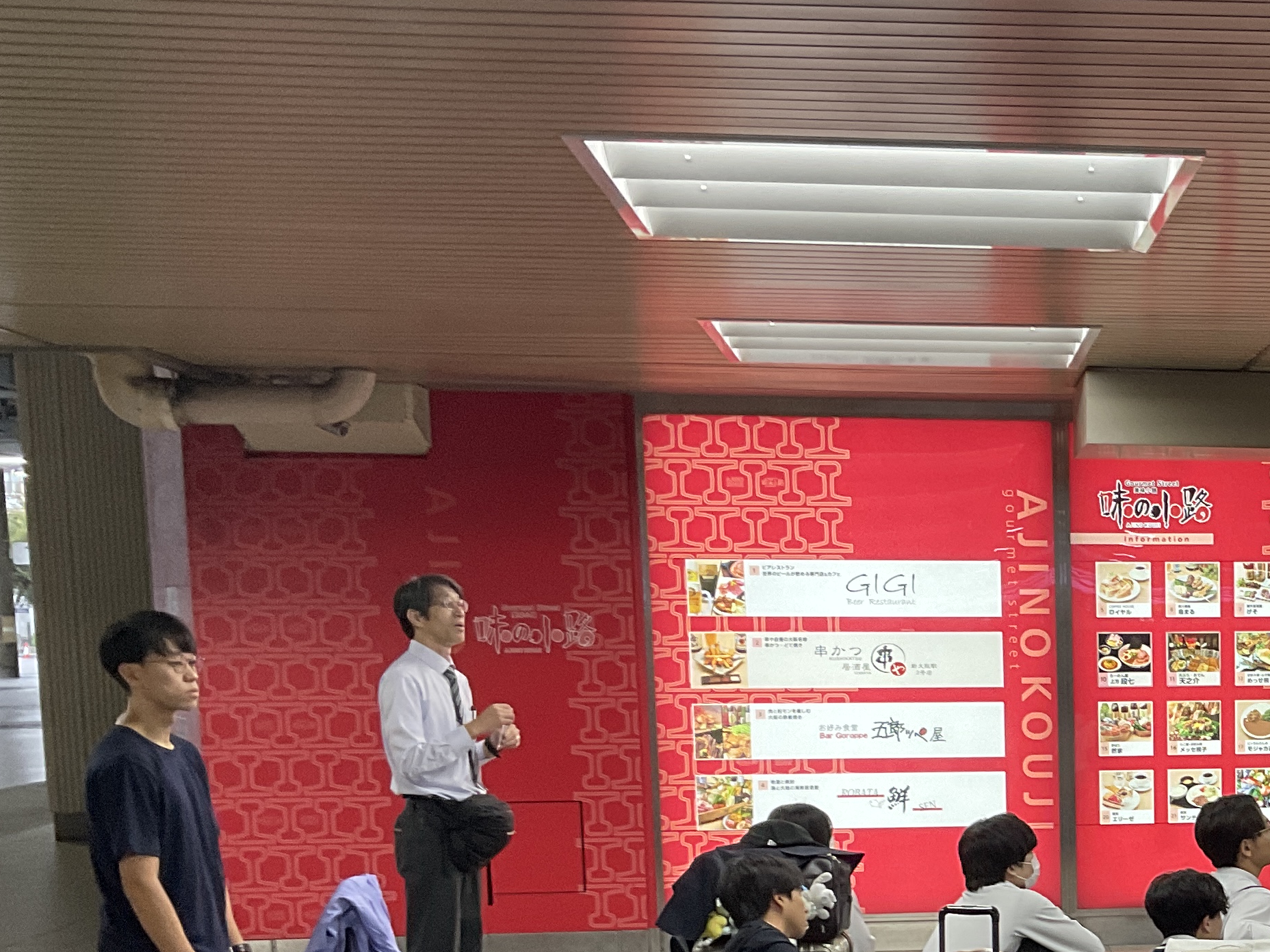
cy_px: 923
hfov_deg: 28.4
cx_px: 1331
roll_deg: +1.0
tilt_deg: -7.5
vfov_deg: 22.5
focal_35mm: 63
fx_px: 2311
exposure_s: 1/70
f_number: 1.8
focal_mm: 3
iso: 64
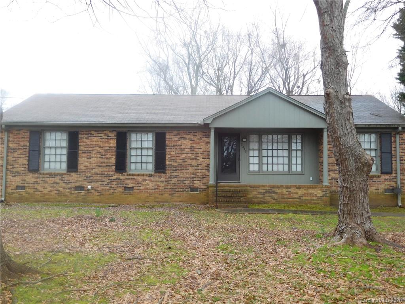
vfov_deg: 44.2
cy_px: 152
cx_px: 202
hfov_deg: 56.8
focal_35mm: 32
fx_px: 374
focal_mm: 5.7
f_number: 3.6
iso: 125
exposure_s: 1/100
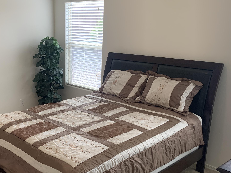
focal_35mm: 43
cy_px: 109
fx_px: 287
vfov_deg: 33.4
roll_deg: -1.2
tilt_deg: -15.3
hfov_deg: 43.2
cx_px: 76
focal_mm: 4.25
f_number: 1.8
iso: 80
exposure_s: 1/120
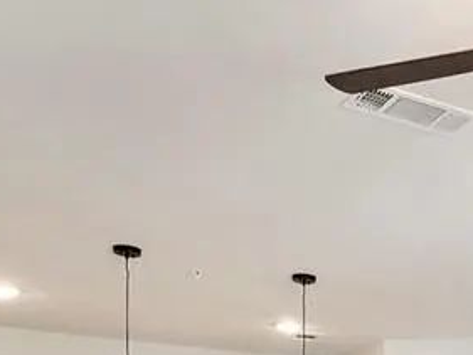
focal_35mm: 63
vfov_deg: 20.0
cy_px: 537
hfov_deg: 27.0
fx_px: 861
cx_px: 574
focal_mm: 12
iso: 640
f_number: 8
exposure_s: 1/40
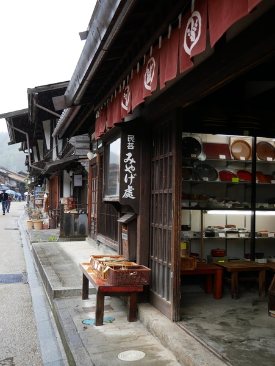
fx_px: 423
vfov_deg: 46.8
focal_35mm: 40
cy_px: 183
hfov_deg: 36.0
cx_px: 138
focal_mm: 20
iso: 200
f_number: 4.1
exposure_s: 1/80
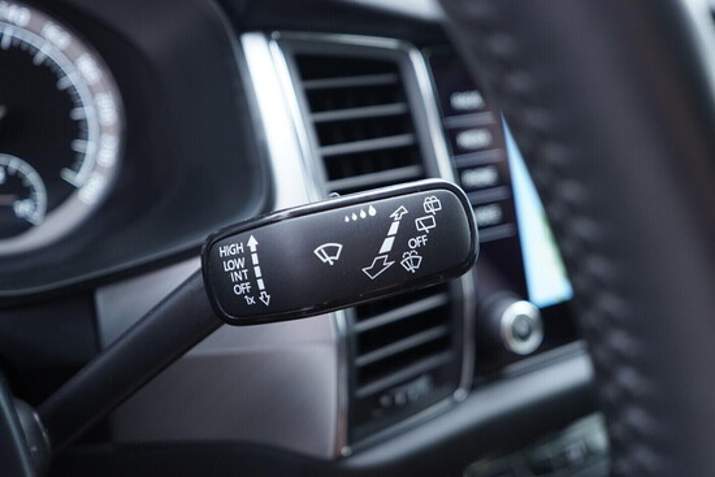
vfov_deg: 36.9
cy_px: 238
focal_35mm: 36
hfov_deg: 53.1
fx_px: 715
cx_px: 358
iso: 640
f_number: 2.8
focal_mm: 24
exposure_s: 1/40
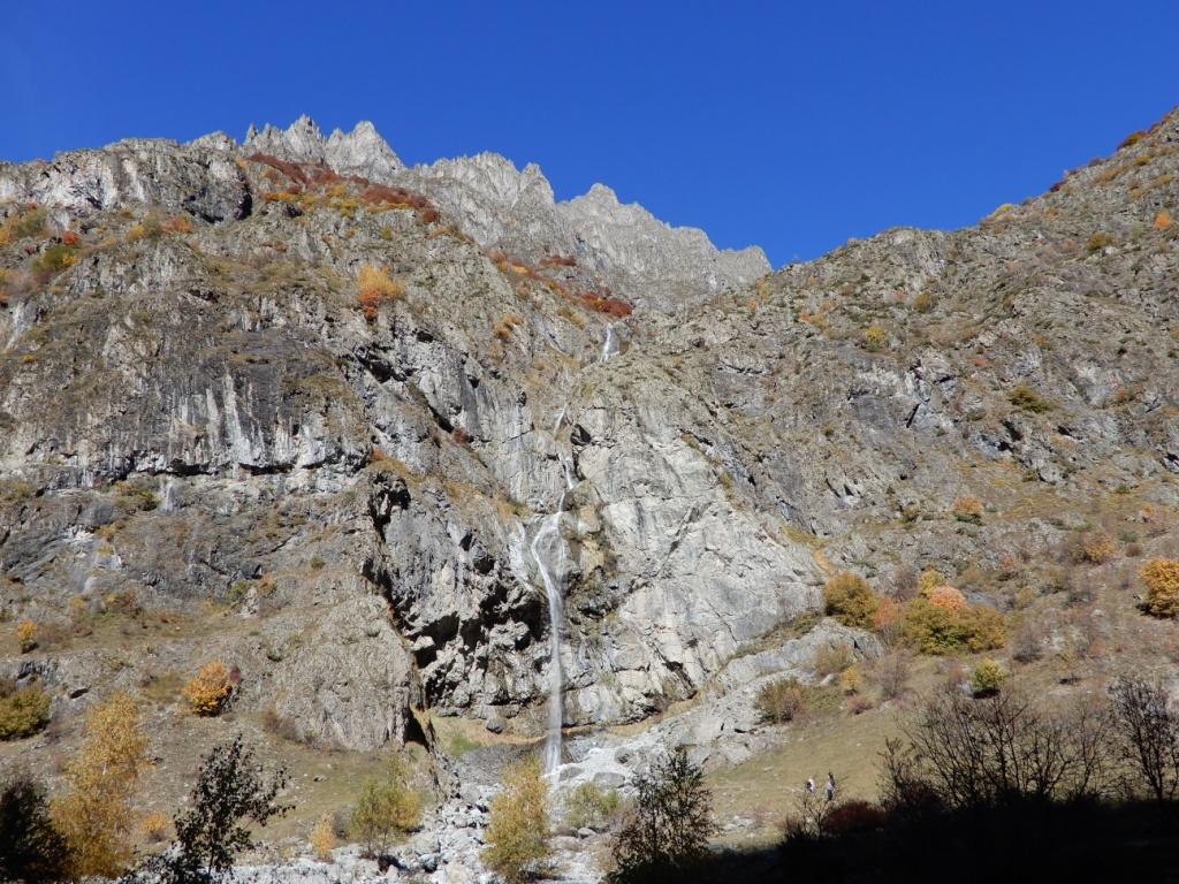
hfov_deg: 60.0
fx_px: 1022
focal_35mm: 30
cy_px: 442
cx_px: 590
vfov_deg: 46.8
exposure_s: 1/800
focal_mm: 5.4
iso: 80
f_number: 3.5
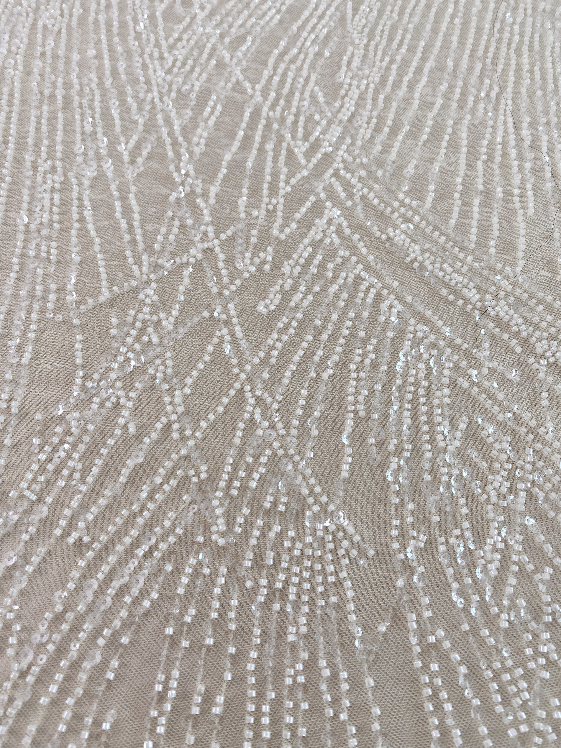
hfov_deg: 53.1
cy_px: 374
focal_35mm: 26
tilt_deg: -67.9
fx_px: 562
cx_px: 280
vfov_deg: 67.3
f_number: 1.8
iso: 32
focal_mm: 4.25
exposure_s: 1/322
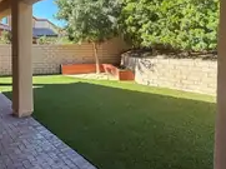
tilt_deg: -0.9
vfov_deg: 44.4
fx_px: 202
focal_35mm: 31
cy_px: 51
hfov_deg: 57.0
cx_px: 72
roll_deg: +0.1
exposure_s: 1/218
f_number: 2.2
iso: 40
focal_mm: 2.22
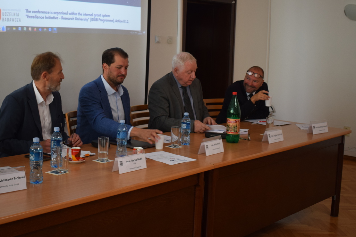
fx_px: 501
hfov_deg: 38.8
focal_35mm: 51
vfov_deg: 26.5
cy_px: 80
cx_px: 128
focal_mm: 25
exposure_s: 1/60
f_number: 4
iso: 560
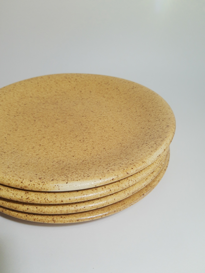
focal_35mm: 26
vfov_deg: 67.3
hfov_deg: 53.1
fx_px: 205
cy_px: 136
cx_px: 102
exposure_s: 1/50
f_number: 1.8
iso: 137
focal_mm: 3.95
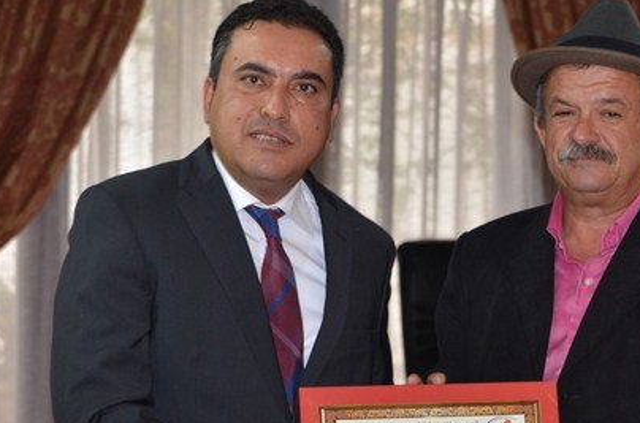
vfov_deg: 10.4
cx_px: 372
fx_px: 2319
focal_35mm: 131
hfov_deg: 15.7
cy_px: 309
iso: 800
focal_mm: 55
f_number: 4.5
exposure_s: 1/60
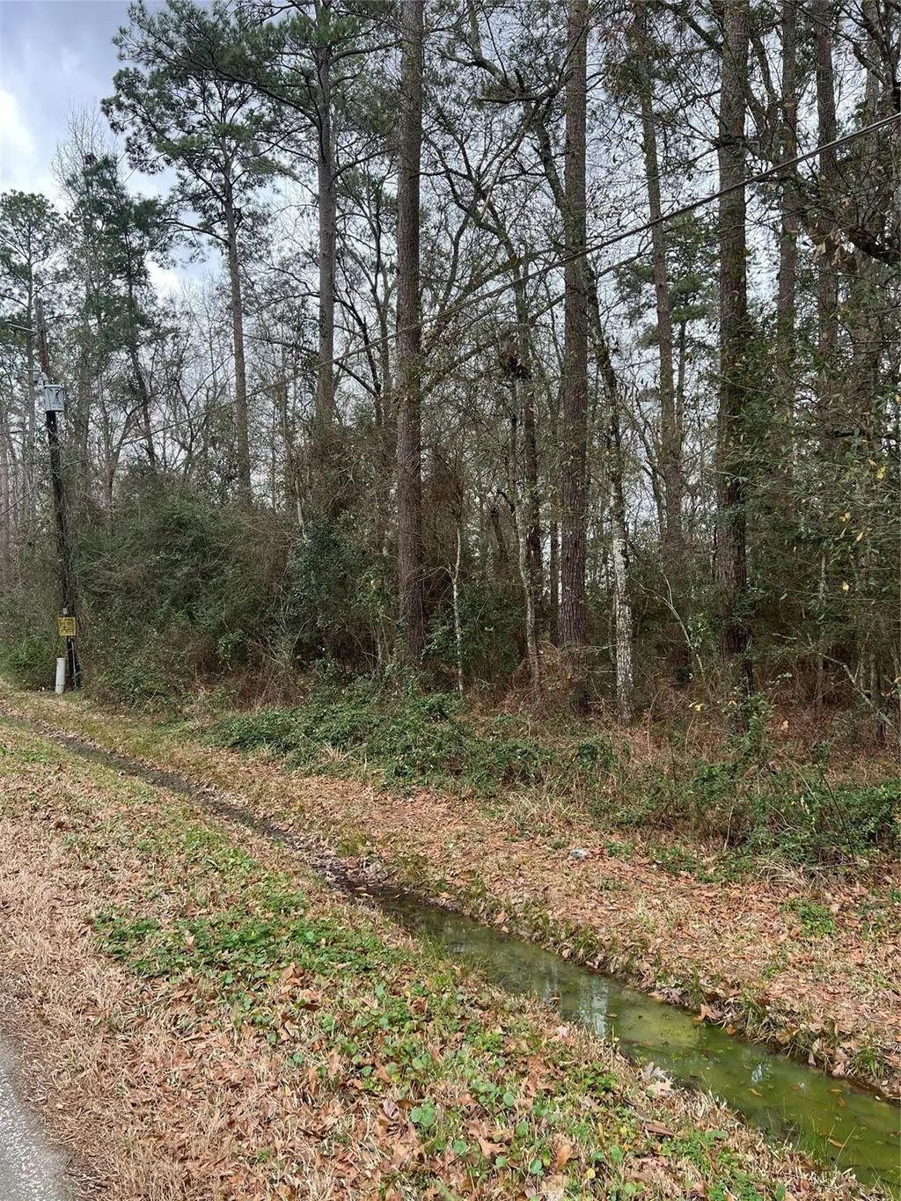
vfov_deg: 67.3
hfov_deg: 53.1
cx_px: 450
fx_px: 902
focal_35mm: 26
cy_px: 600
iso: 50
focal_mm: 5.7
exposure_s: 1/497
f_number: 1.5
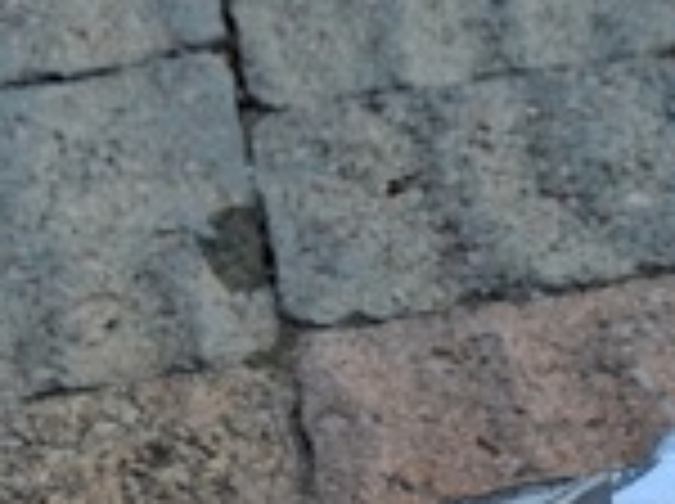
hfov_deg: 17.2
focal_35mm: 111
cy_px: 1024
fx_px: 2161
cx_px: 742
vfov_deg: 11.8
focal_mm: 3.98
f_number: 1.8
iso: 25
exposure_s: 1/115
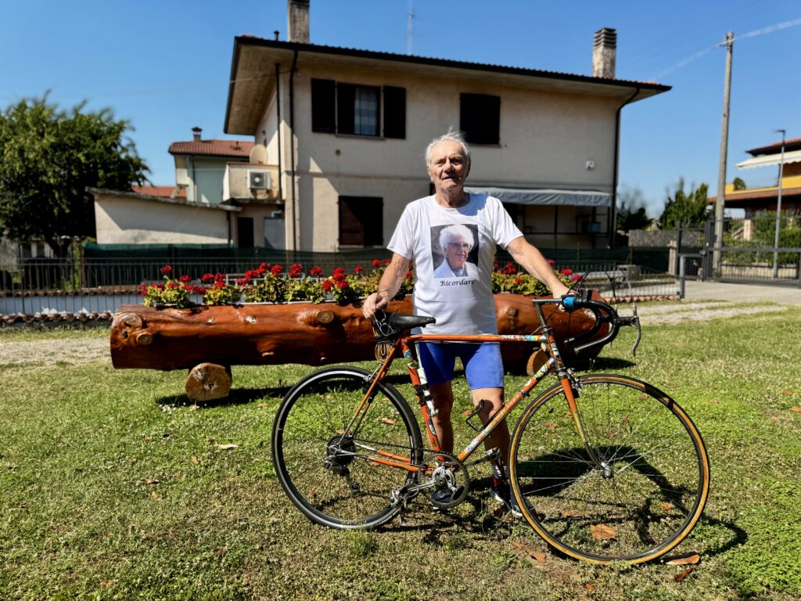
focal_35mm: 24
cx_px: 400
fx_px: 555
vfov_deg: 56.8
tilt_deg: -4.9
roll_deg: +0.0
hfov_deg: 71.6
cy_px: 300
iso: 80
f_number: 1.78
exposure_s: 1/4608
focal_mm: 6.76
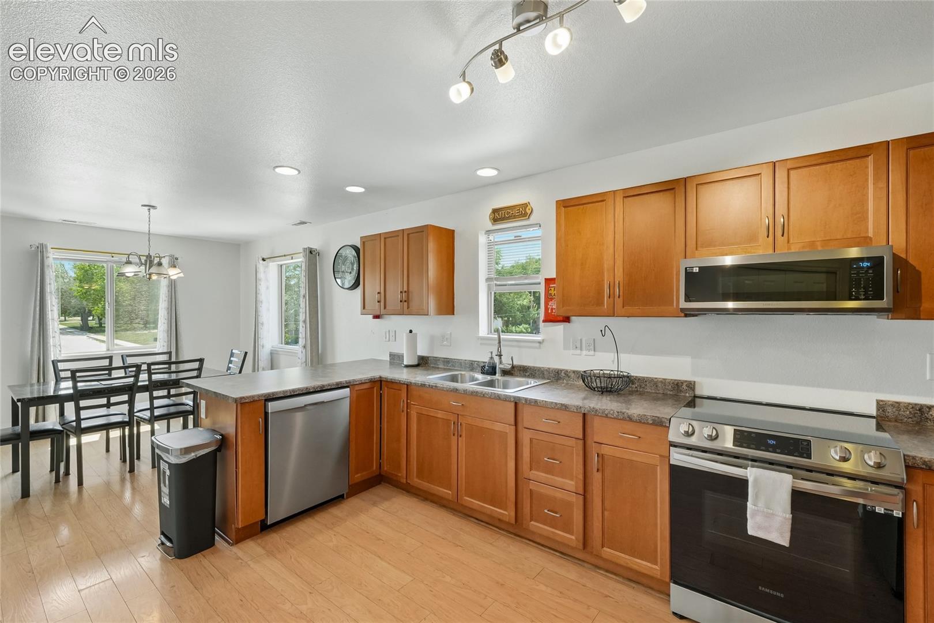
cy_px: 312
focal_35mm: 15
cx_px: 467
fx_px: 389
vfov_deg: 77.3
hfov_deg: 100.4
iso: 800
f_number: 8
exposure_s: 1/15
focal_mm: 10
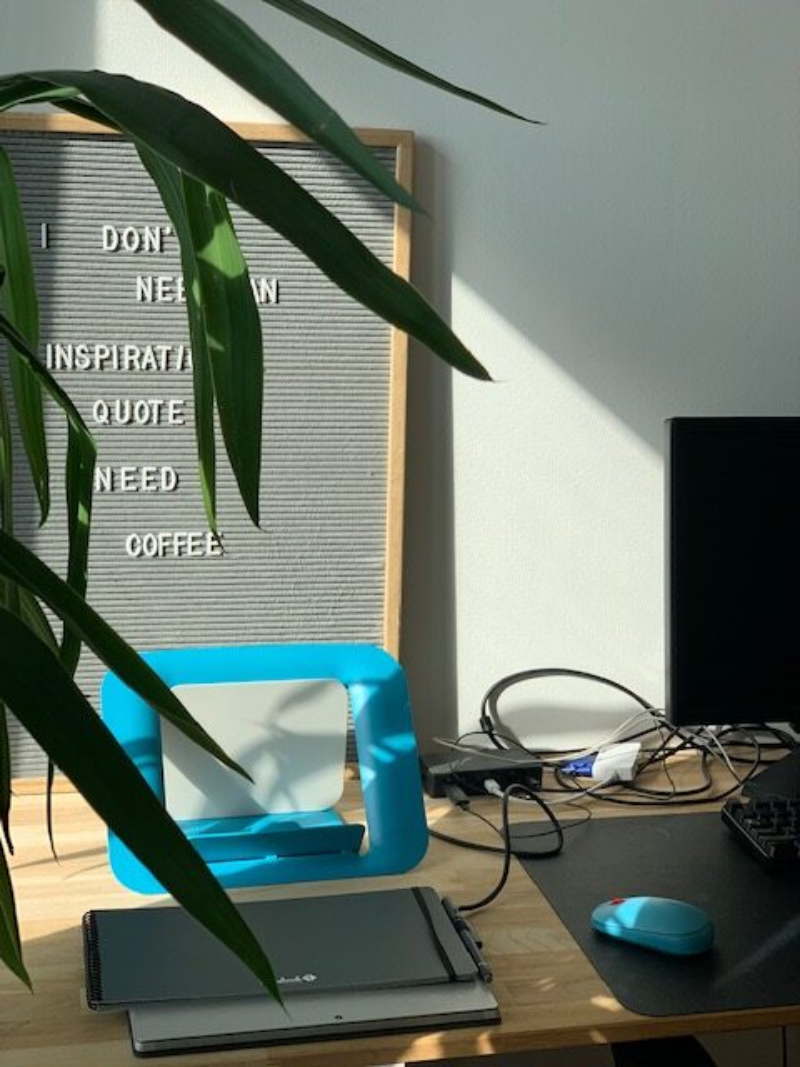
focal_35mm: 52
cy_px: 534
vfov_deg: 36.8
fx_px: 1602
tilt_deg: -12.6
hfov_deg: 28.0
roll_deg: -1.5
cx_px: 400
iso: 16
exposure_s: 1/387
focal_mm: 6
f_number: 2.4
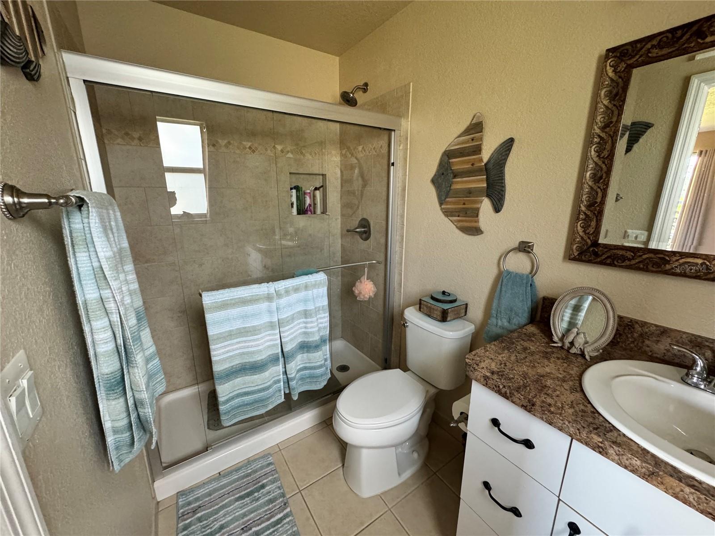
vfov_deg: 85.7
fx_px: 289
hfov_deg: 102.1
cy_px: 268
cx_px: 358
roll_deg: +0.0
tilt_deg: -14.7
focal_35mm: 14
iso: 400
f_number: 2.2
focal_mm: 2.22
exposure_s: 1/60
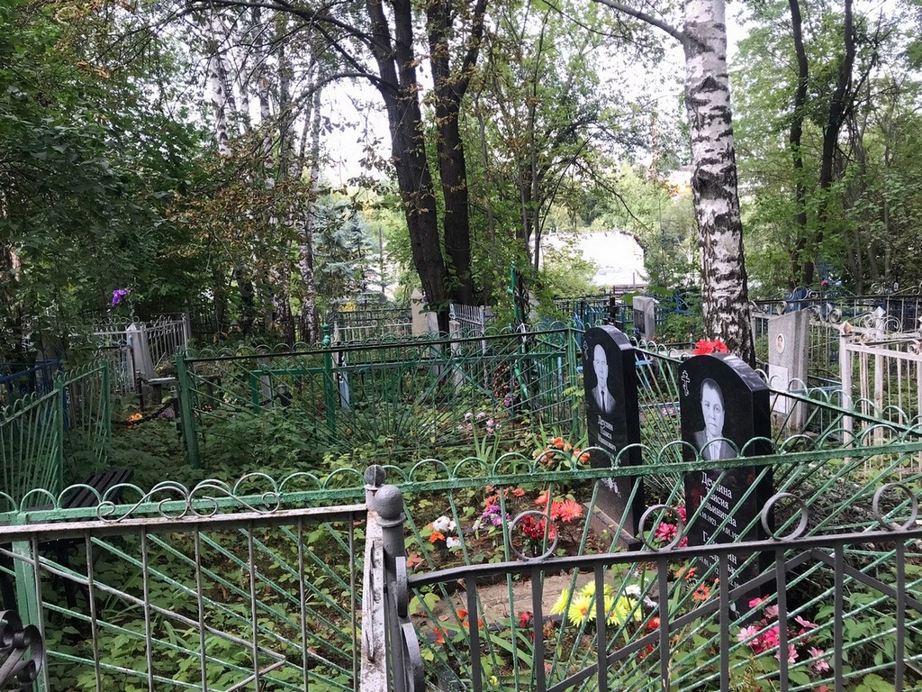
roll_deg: +4.3
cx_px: 461
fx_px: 746
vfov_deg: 49.7
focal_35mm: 28
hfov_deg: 63.4
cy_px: 346
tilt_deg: -8.1
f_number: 1.8
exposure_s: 1/116
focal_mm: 3.99
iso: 20
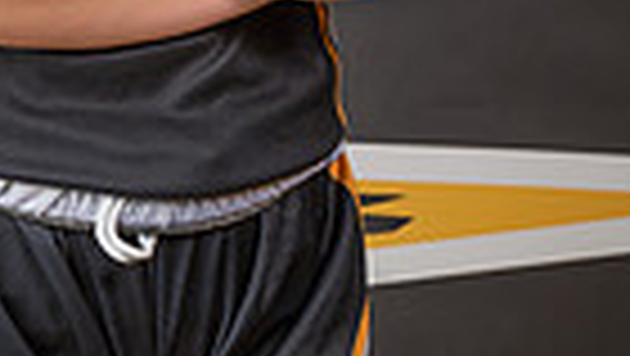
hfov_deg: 5.1
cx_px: 110
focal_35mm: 420
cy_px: -216
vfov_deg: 2.9
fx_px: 7021
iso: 100
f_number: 9
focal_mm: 125
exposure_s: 1/125
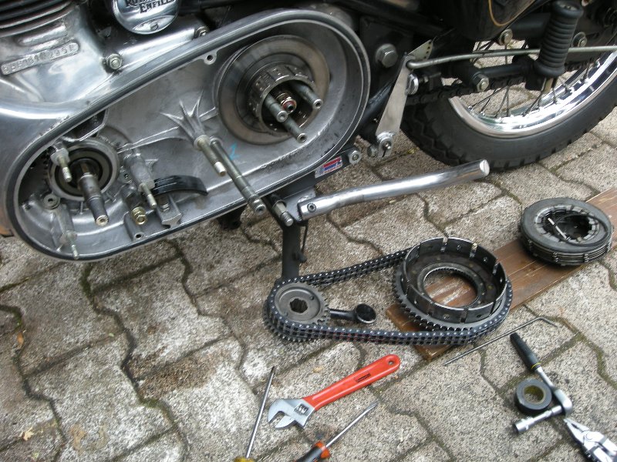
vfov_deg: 40.7
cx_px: 308
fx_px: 624
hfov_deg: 52.6
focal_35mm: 35
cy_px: 231
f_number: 2.8
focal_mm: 5.7
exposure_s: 1/68.1
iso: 50
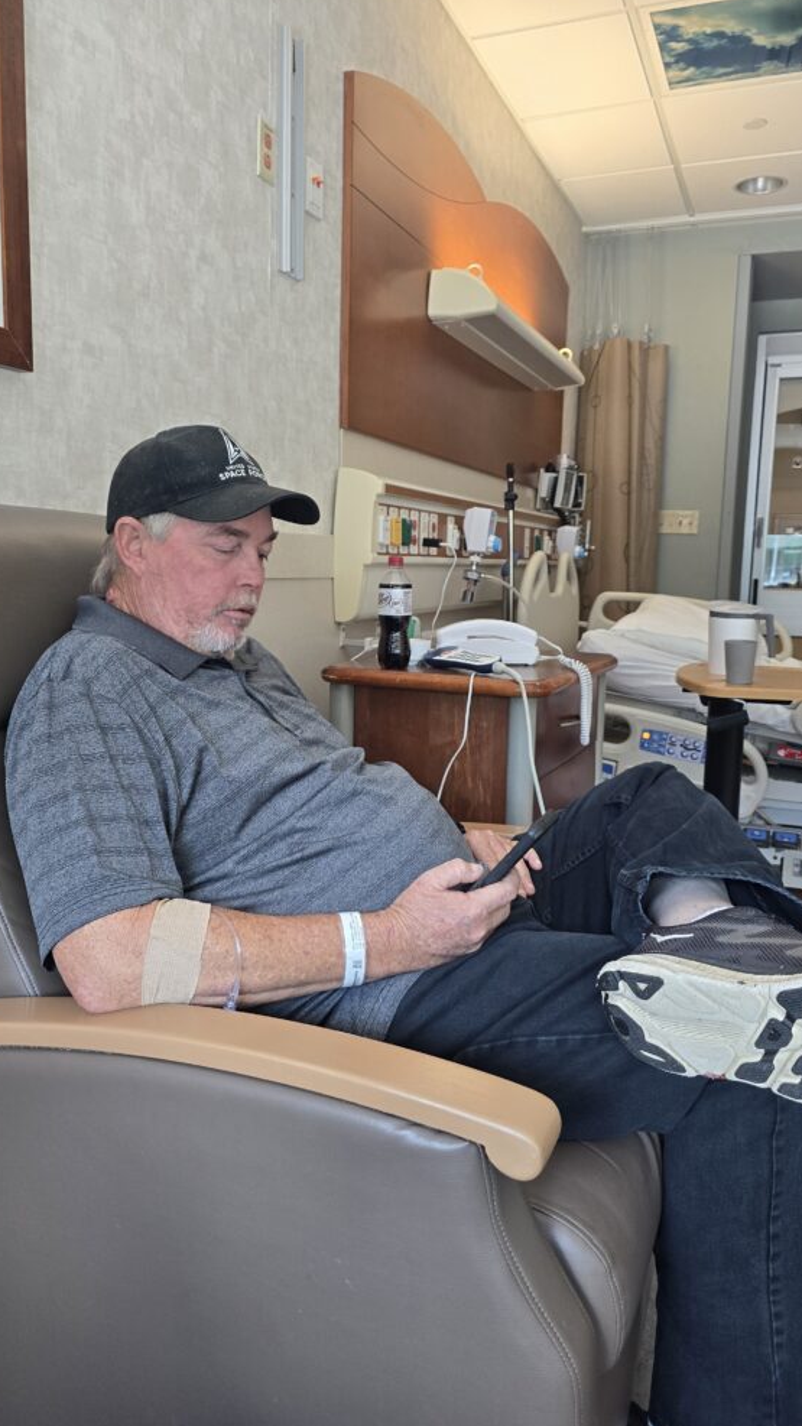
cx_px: 419
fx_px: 983
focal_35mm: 26
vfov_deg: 71.9
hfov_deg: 44.4
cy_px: 696
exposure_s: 1/120
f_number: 1.7
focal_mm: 6.3
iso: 160
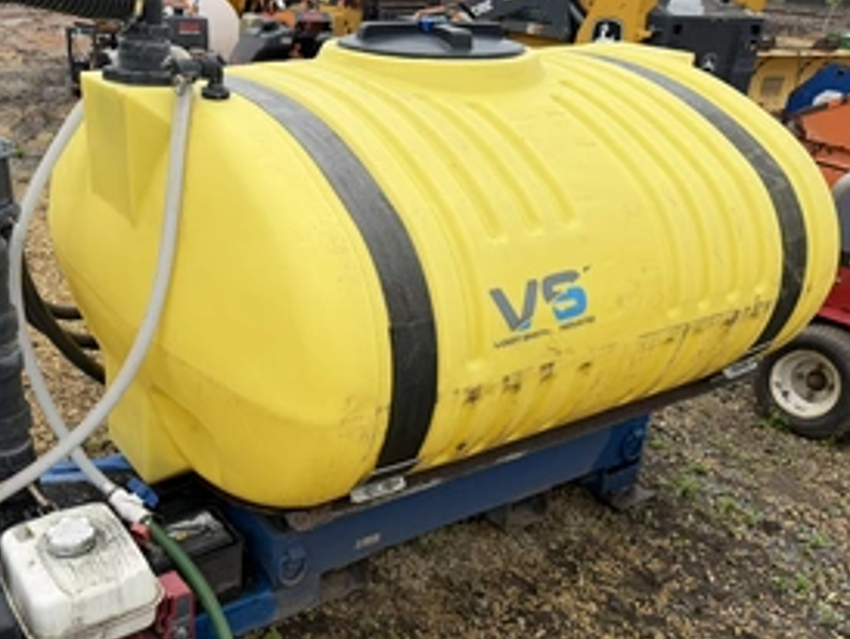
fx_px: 860
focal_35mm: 35
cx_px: 289
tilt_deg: -23.8
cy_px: 360
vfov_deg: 40.7
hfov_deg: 51.7
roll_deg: +0.6
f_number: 1.78
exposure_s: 1/2000
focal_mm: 6.76
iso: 80
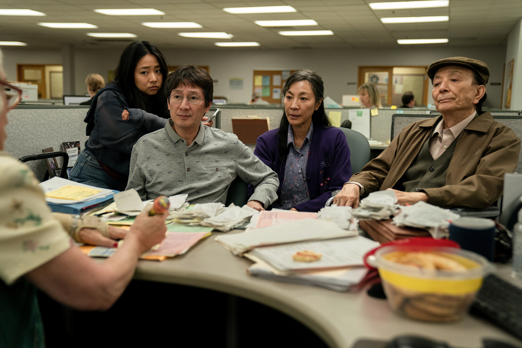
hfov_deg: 45.4
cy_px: 174
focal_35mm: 43
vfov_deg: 31.2
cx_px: 261
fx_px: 623
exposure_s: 1/250
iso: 1600
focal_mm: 43
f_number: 2.8
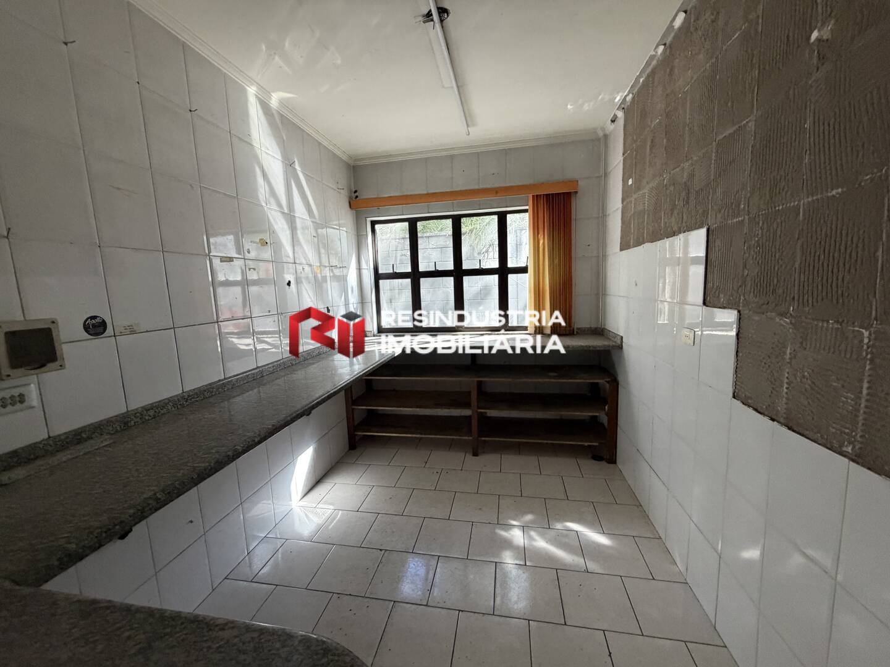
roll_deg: +2.5
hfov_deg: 102.1
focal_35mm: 14
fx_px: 360
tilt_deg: -7.3
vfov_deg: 85.7
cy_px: 334
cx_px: 445
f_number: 2.2
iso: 400
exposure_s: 1/60
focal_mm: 2.22
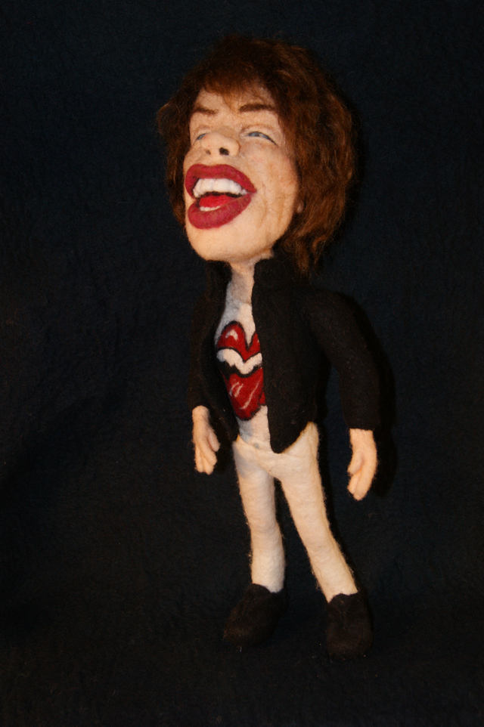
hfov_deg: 31.8
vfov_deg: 46.4
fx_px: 848
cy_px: 364
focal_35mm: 42
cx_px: 242
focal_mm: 28
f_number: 5.6
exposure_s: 1/60
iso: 400
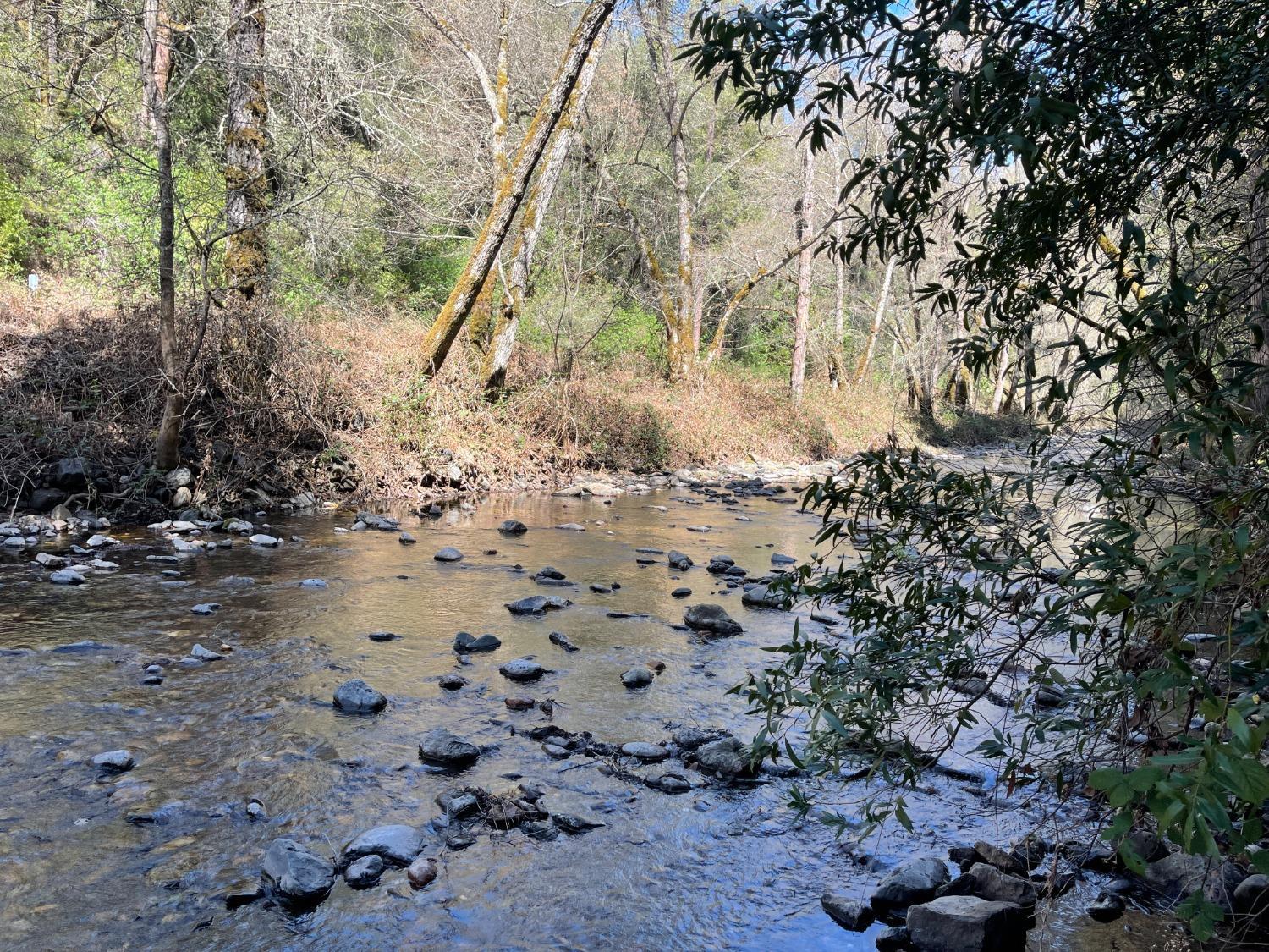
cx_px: 634
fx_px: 953
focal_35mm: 26
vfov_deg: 53.1
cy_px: 476
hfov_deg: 67.3
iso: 32
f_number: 1.6
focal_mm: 5.1
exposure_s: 1/618
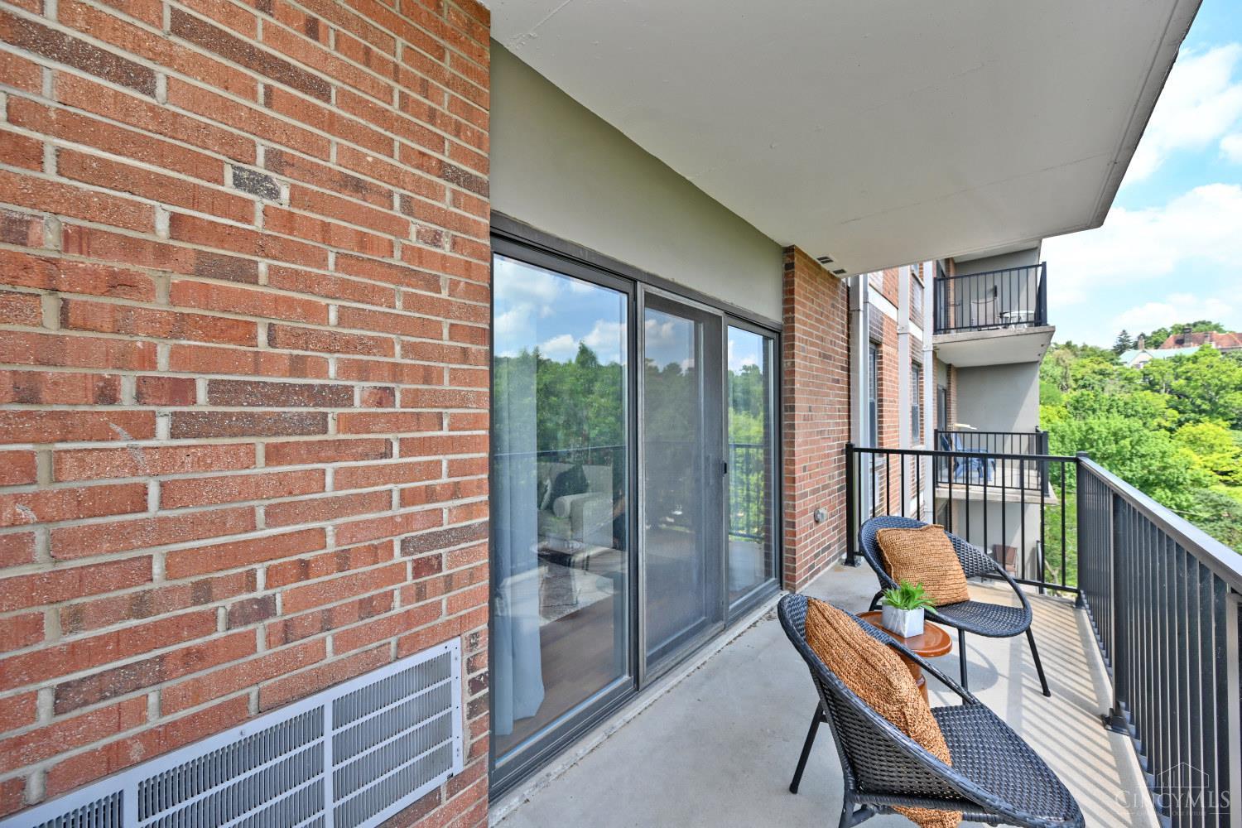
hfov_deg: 104.3
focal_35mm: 14
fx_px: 483
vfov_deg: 81.2
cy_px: 414
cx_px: 621
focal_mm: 14
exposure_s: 1/160
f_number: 6.3
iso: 100
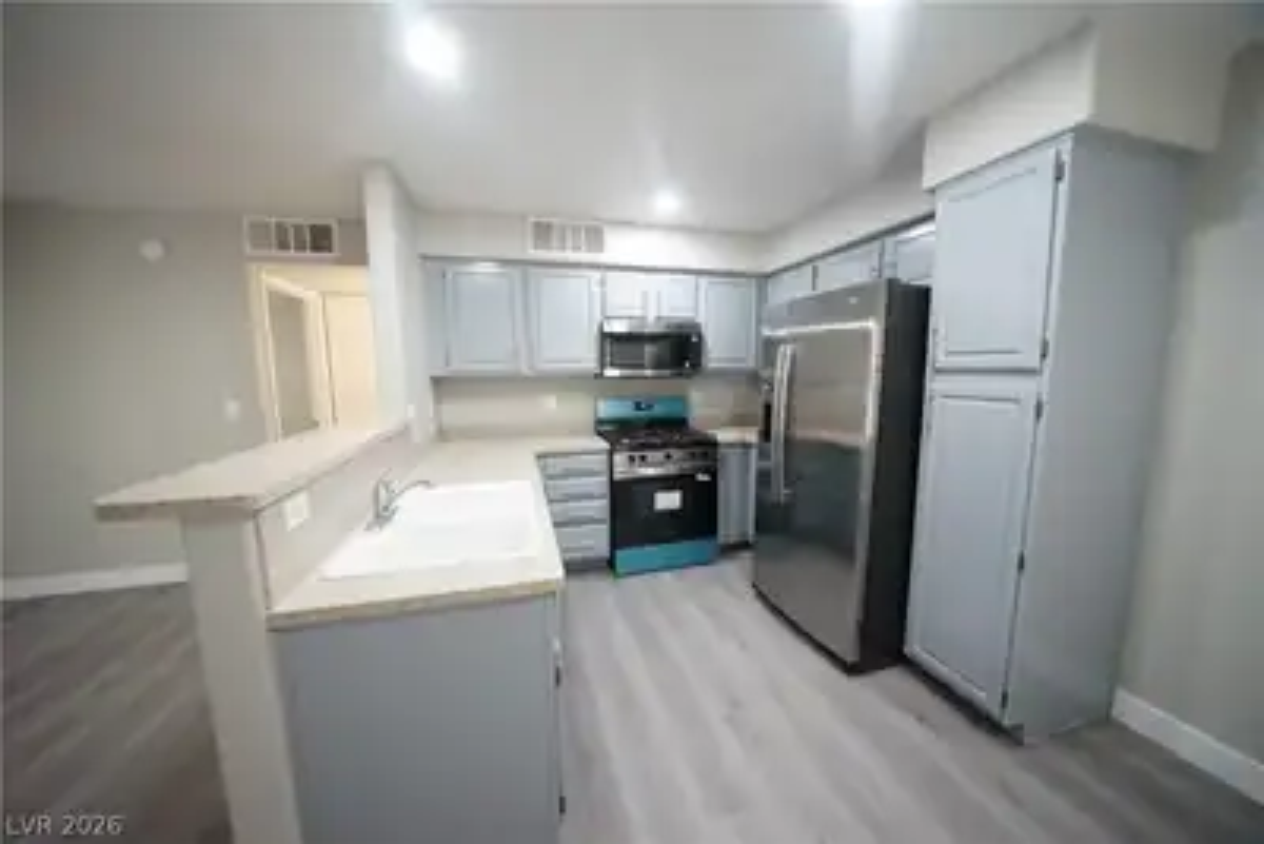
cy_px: 422
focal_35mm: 12
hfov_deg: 112.6
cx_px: 632
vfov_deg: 90.1
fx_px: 421
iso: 20000
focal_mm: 12
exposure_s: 1/125
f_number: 9
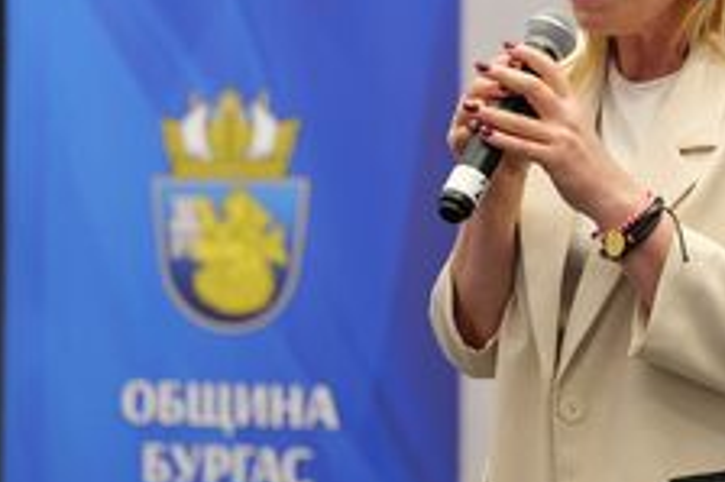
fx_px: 4246
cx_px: 579
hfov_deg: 9.7
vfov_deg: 6.5
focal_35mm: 211
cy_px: 139
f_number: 2.8
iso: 3200
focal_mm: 105
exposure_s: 1/400
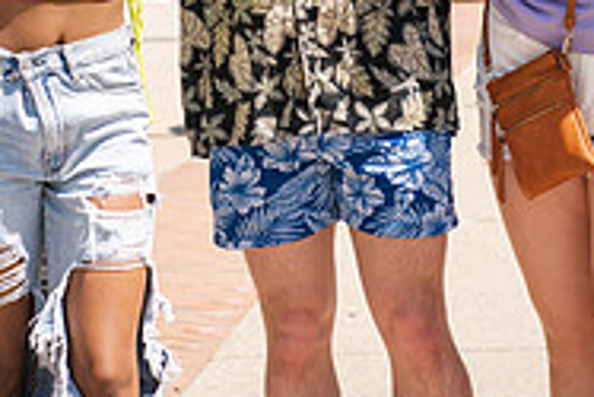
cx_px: 314
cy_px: -110
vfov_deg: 7.1
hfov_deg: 10.7
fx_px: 3170
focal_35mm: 192
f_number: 4.5
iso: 125
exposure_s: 1/640
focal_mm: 62
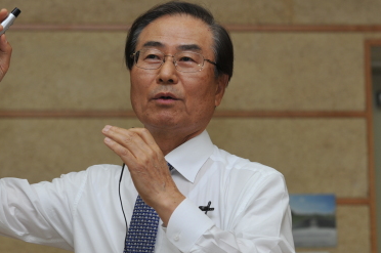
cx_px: 181
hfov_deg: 15.0
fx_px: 1448
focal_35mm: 137
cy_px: 131
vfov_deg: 10.0
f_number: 5.6
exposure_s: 1/60
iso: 500
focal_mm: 102
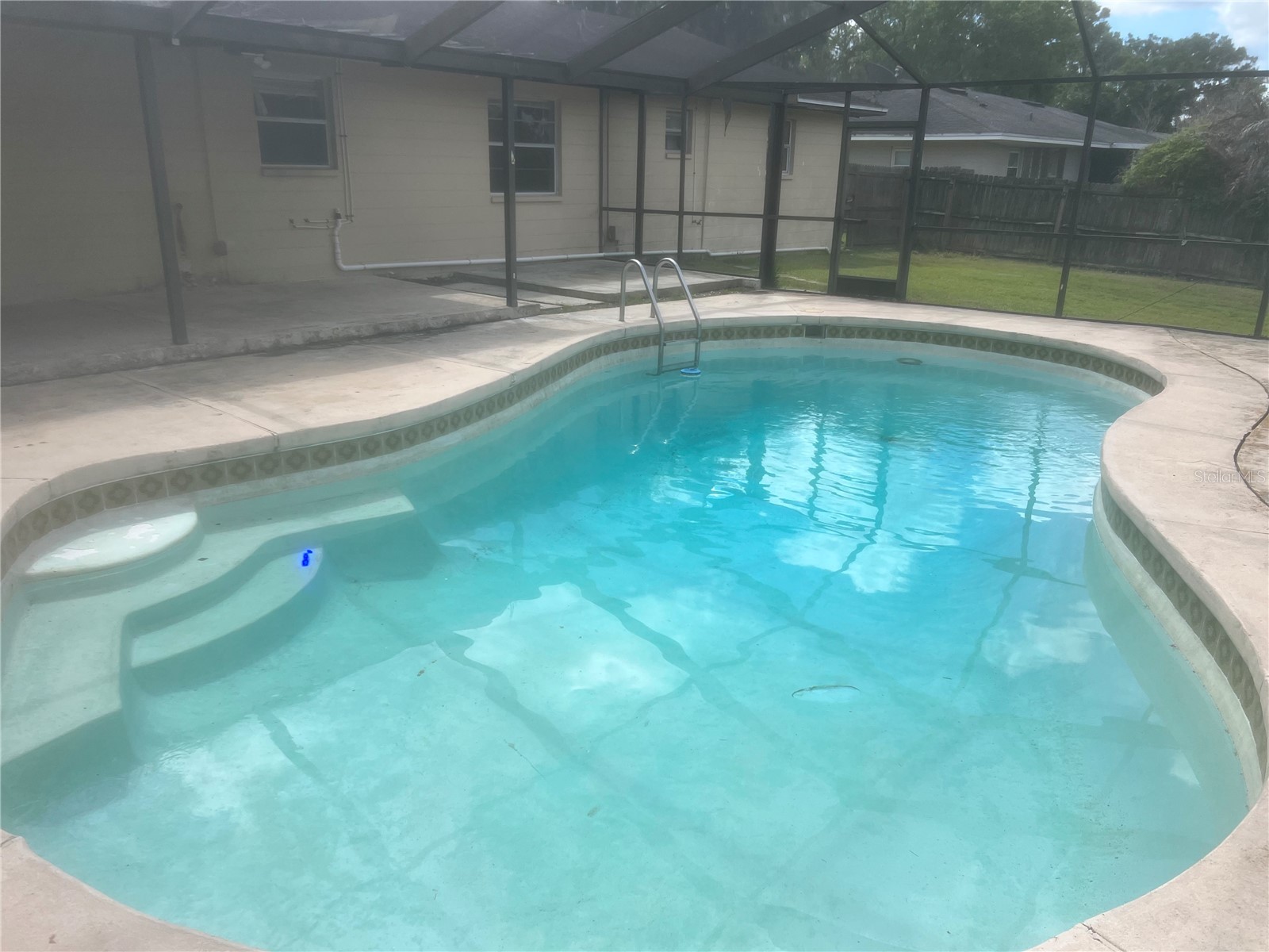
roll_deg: -0.7
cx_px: 634
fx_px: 953
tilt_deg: -17.7
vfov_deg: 53.1
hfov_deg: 67.3
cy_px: 476
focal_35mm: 26
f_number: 1.5
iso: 50
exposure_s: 1/2123
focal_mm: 5.7
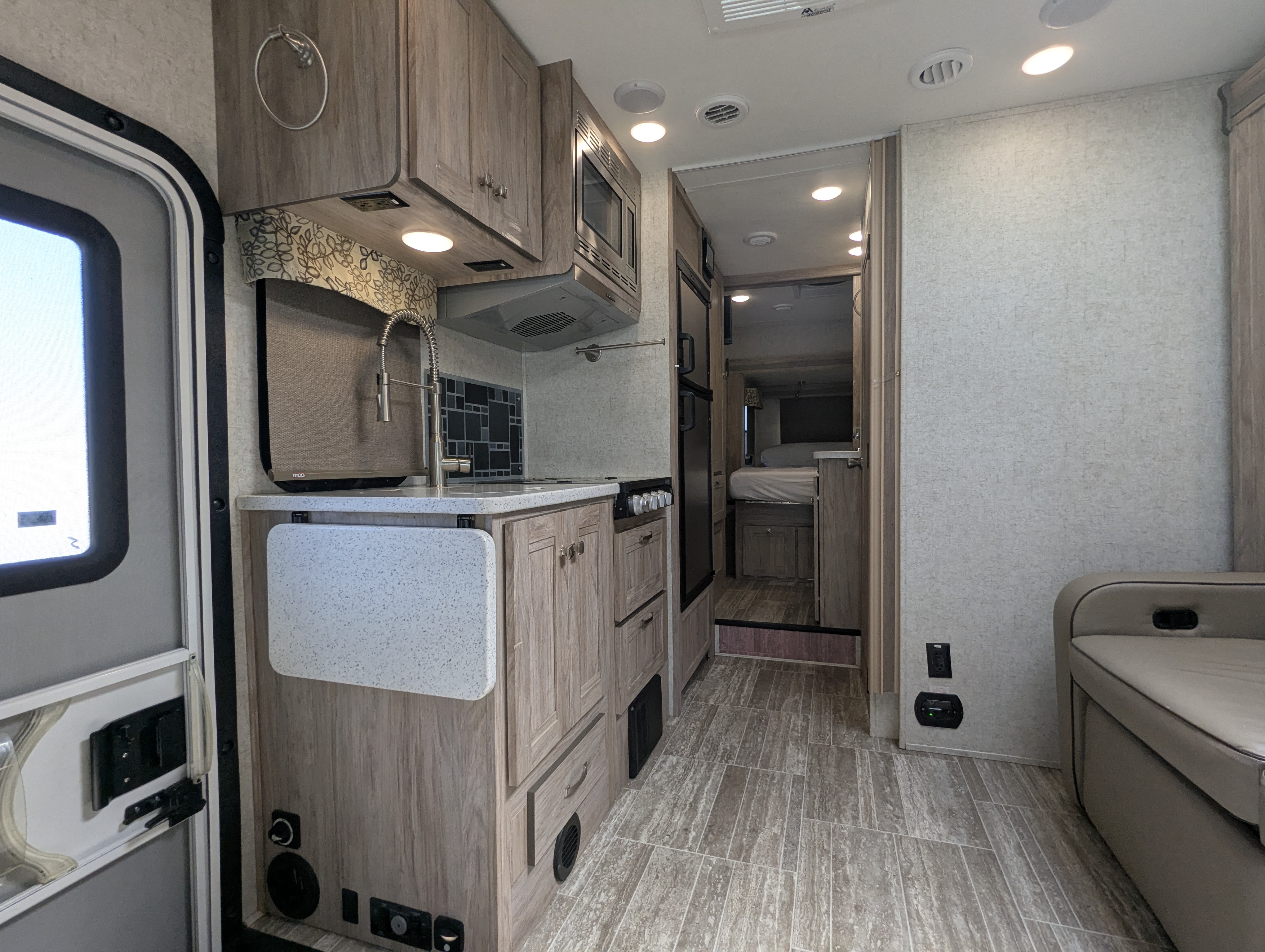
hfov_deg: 94.4
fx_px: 586
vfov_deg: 78.2
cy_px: 476
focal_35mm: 16
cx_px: 632
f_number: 2.2
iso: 67
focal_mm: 2.35
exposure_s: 1/218
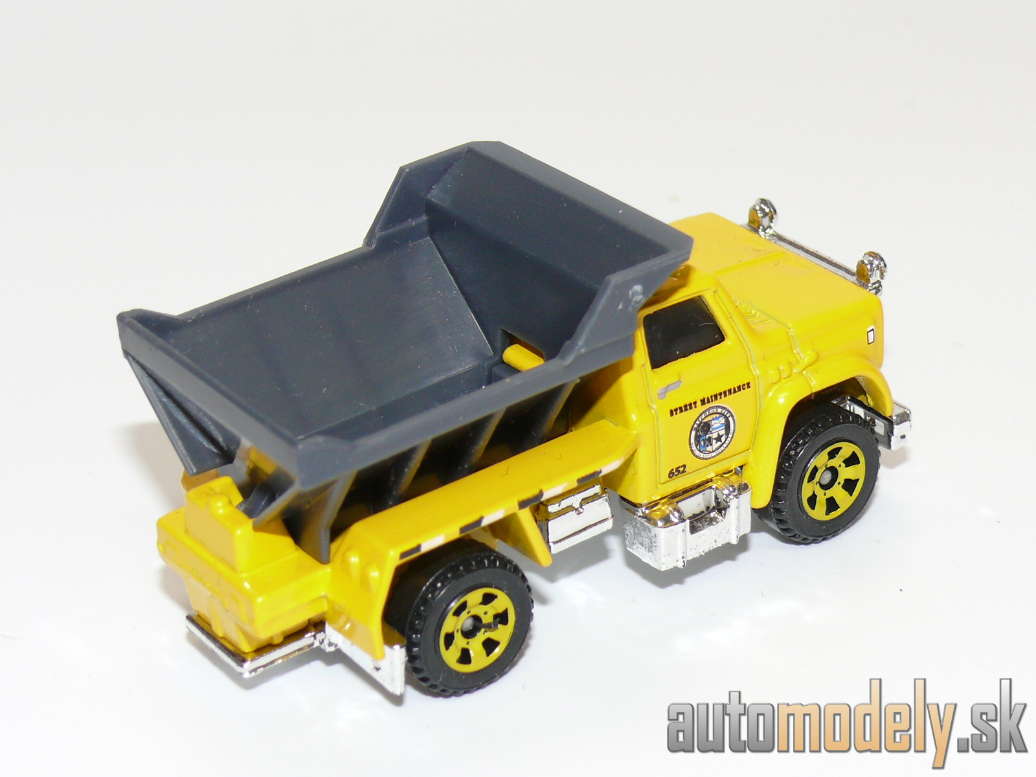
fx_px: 2843
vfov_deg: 15.6
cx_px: 518
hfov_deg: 20.7
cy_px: 388
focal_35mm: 95
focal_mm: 12.8
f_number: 4
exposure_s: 1/30
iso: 100
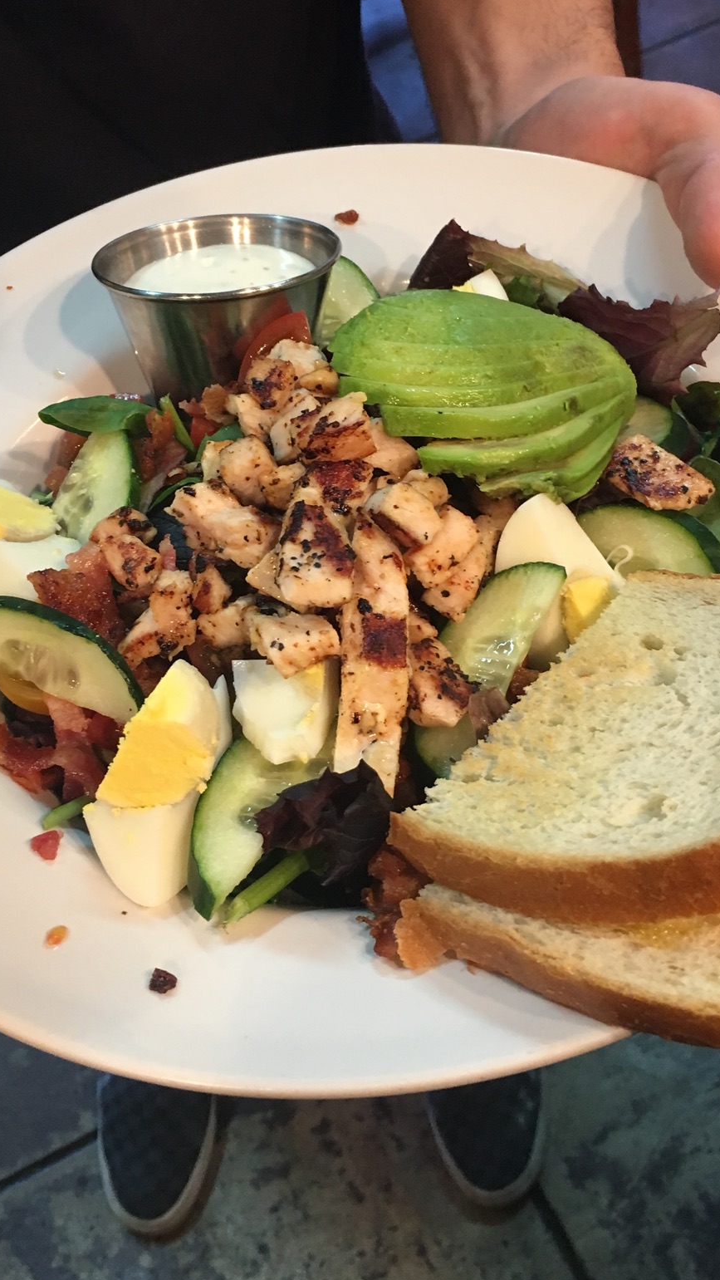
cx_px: 394
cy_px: 598
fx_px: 1425
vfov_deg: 48.3
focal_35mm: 42
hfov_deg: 28.3
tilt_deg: -50.3
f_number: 2.2
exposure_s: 1/30
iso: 100
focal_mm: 4.15
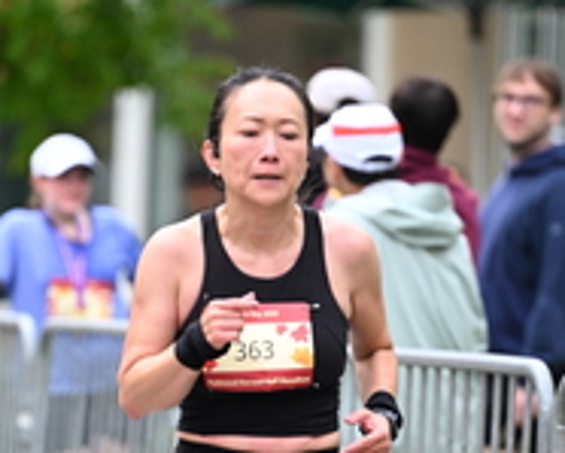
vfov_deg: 2.9
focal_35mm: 528
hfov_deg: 3.7
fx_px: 8834
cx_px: 184
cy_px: 313
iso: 640
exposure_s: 1/2000
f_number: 2.8
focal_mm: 190
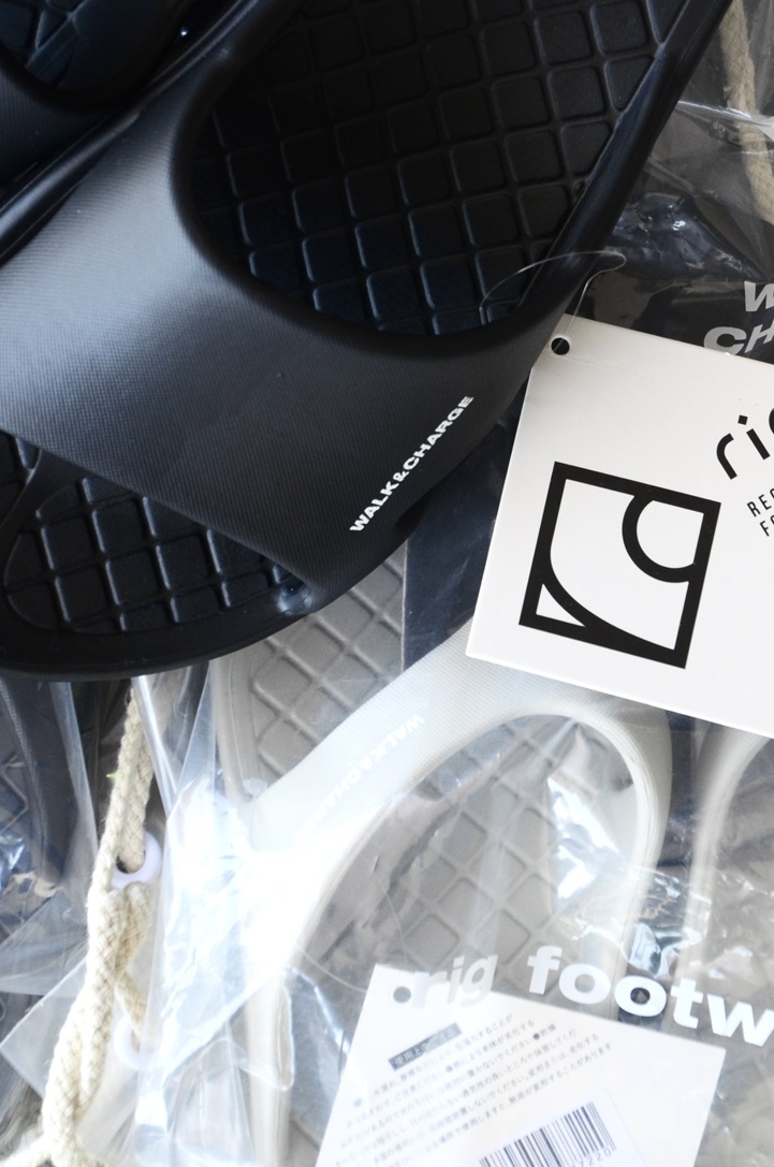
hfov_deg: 10.6
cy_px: 415
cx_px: 511
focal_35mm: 129
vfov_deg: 15.9
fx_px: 4175
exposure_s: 1/250
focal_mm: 62
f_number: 5
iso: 640
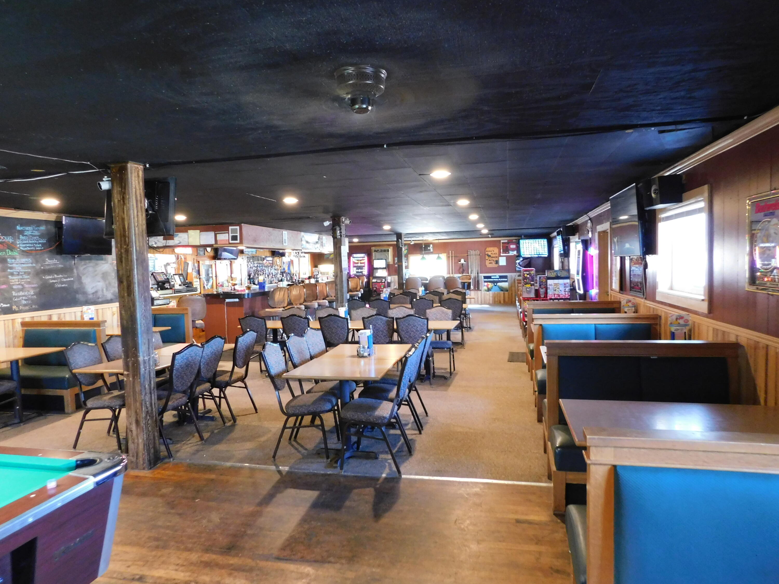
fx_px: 518
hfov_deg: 73.9
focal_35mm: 23
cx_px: 390
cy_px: 292
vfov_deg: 58.9
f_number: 3
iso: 560
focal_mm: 4
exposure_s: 1/8
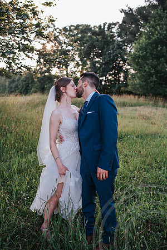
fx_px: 244
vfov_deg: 54.4
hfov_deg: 37.9
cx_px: 84
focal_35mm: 35
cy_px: 125
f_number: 2.8
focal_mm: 35
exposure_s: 1/400
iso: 280
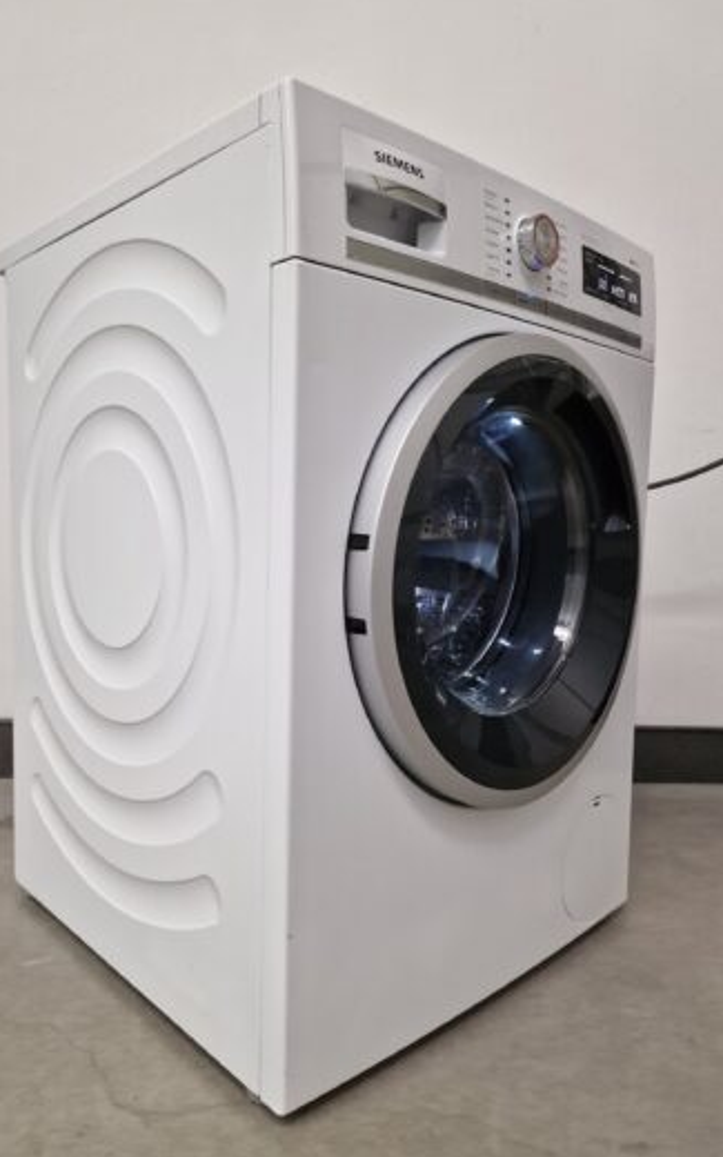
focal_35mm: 25
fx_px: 788
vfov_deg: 72.5
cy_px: 577
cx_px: 318
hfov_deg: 49.2
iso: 250
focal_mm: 6.4
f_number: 1.8
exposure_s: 1/100
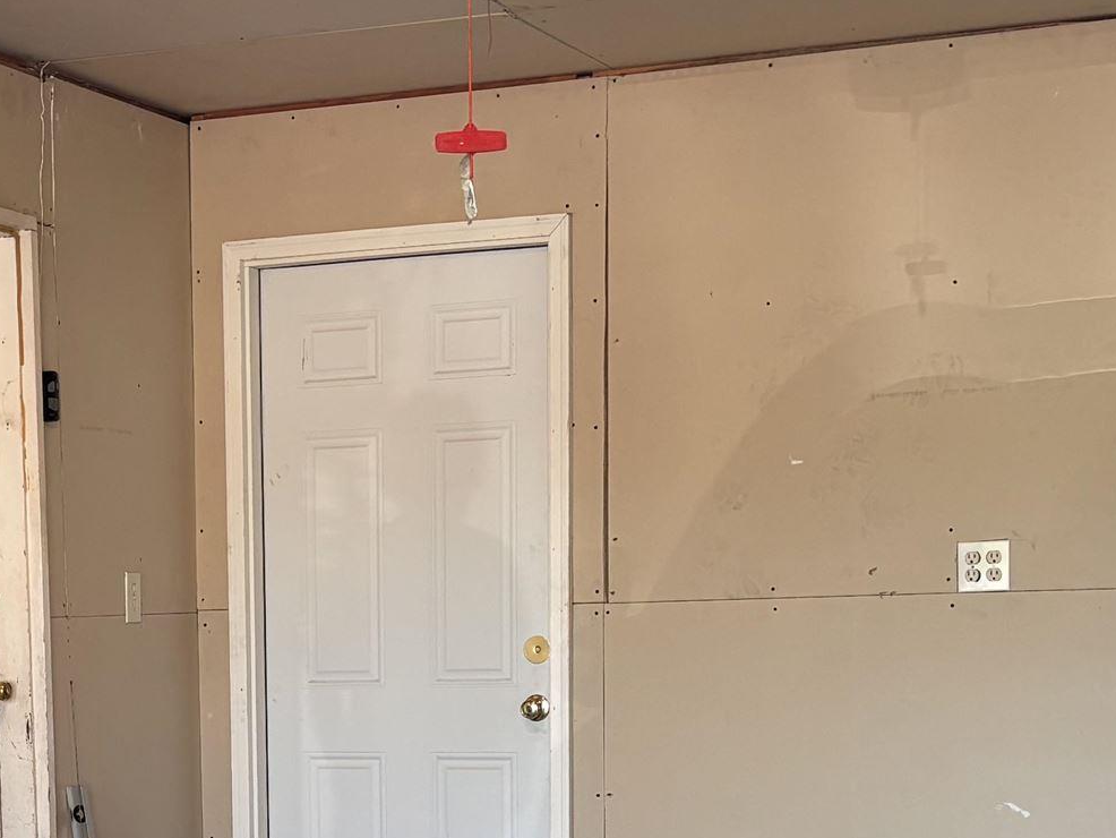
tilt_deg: -5.1
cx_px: 170
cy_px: 882
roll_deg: -0.2
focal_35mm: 81
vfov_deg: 17.7
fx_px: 2612
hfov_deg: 23.6
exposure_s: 1/120
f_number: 1.6
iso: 80
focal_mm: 5.96
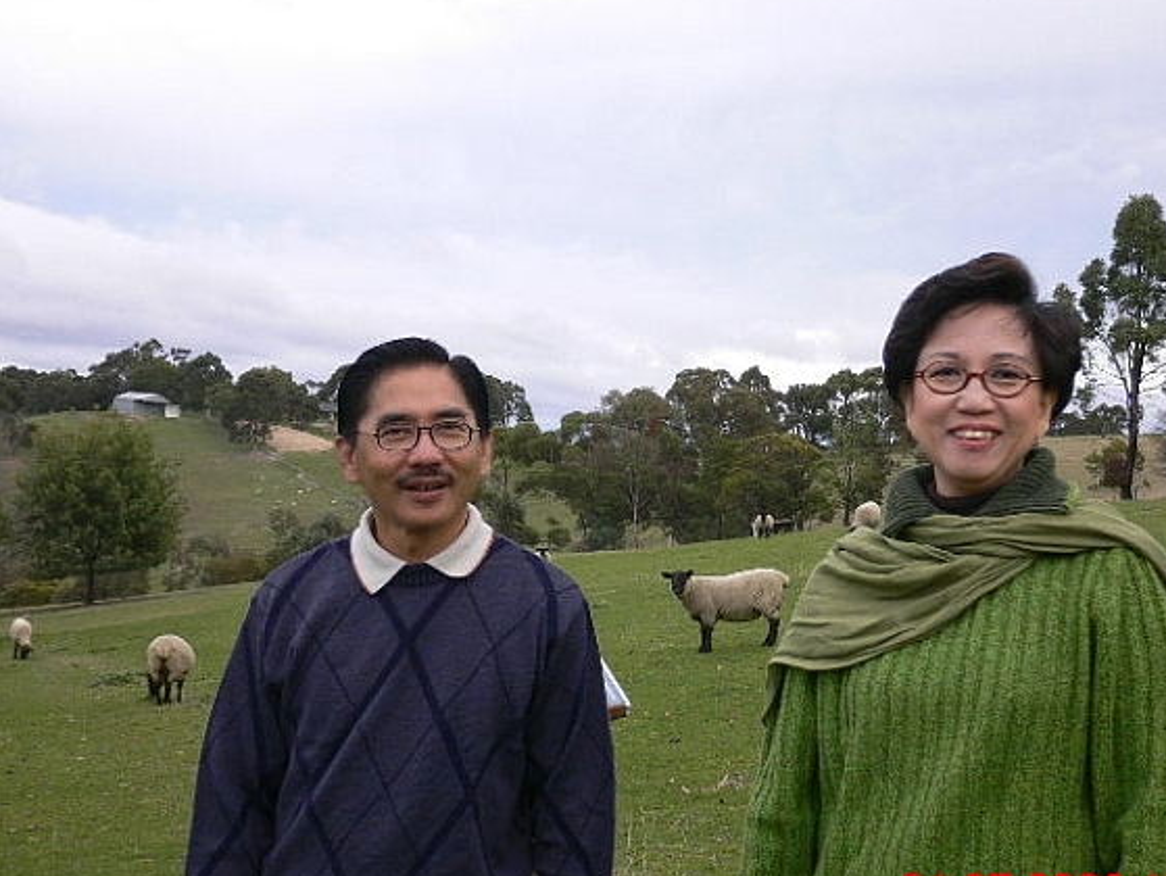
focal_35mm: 72
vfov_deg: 20.5
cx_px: 634
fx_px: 2427
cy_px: 463
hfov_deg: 27.0
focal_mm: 11
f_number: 4
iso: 80
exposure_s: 1/250
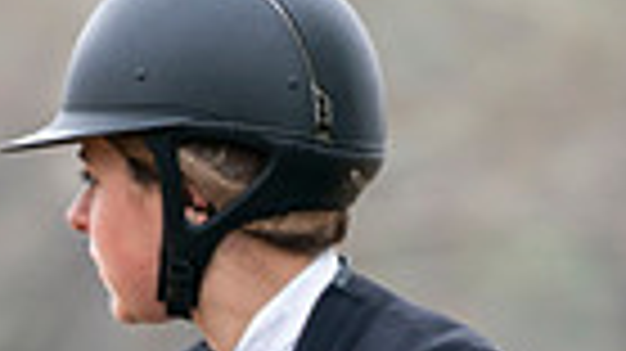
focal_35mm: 988
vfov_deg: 1.2
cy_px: 812
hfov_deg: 2.2
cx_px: -63
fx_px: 16390
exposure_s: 1/250
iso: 250
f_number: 5.6
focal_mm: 226
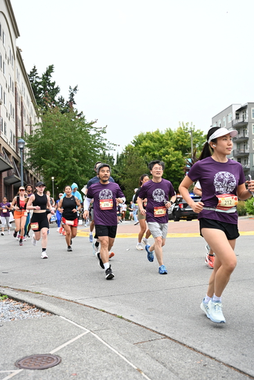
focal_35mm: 43
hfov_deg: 31.2
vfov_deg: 45.4
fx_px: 455
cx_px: 127
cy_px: 190
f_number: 4
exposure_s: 1/800
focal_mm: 43
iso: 1600
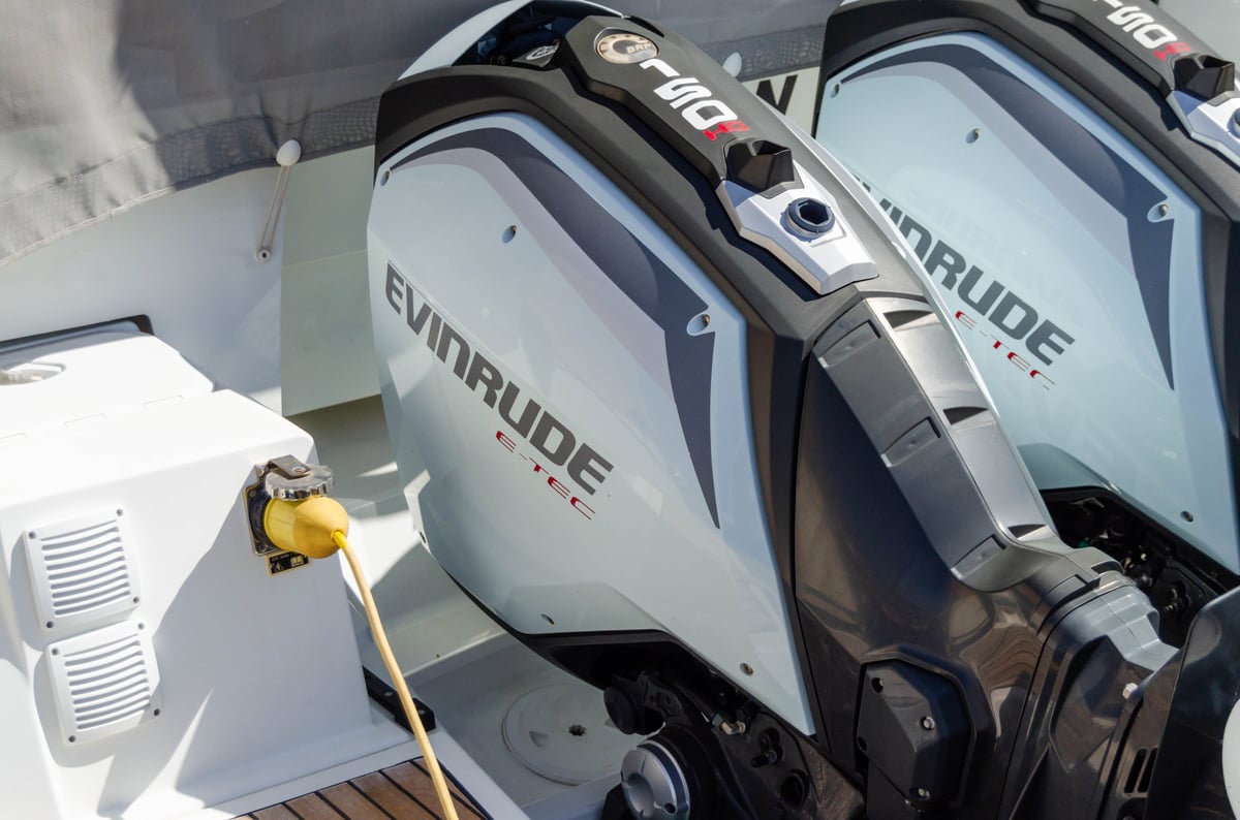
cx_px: 620
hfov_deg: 29.3
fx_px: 2371
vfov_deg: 19.6
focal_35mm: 69
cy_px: 410
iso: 320
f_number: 5.6
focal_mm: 46
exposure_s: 1/2500
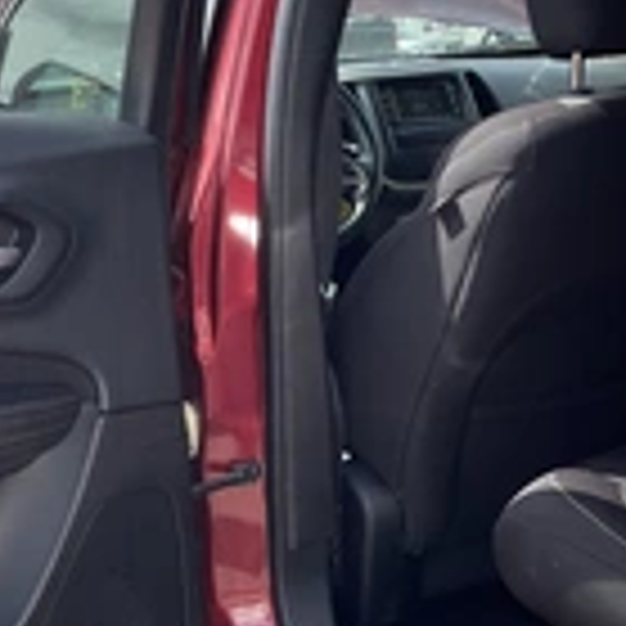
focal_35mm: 74
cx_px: 266
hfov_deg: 23.3
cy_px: 306
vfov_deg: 23.4
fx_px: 1514
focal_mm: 3
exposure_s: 1/415
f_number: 1.8
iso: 25
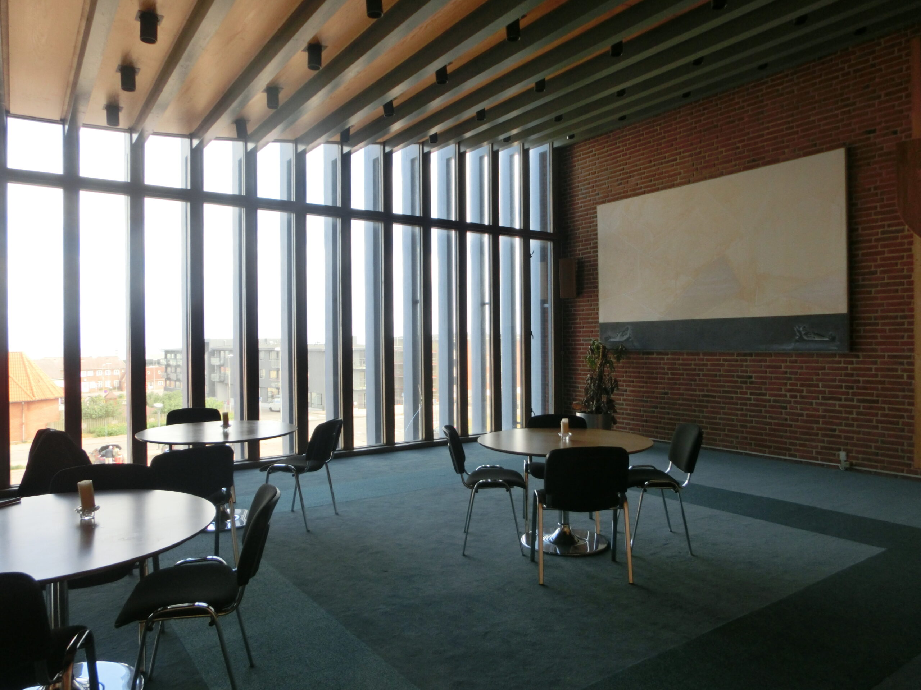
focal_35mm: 24
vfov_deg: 56.8
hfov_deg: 71.6
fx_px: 639
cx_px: 460
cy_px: 345
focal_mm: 4.24
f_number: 3
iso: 80
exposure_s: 1/160
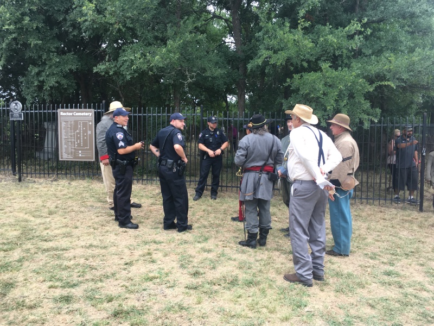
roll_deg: +0.4
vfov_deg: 48.2
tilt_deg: -6.0
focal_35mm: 29
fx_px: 364
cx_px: 217
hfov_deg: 61.7
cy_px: 163
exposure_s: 1/129
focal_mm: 4.15
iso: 25
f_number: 2.2
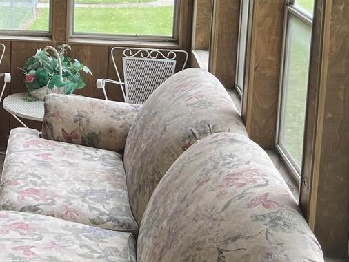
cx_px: -105
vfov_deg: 19.5
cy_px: 26
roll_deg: +1.2
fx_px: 746
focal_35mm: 74
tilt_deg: -9.6
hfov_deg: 23.3
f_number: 1.6
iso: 50
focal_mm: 5.1
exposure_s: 1/121
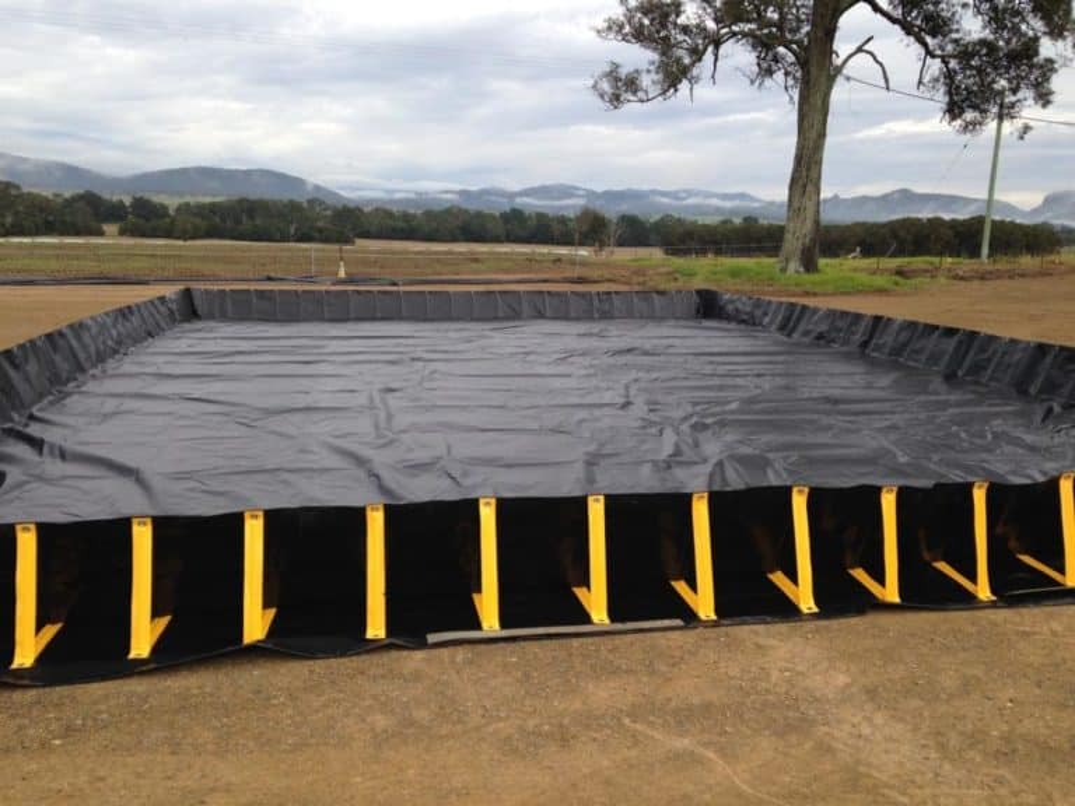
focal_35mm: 33
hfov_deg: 55.4
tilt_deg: -12.3
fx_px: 1025
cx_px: 538
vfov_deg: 42.9
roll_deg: -1.6
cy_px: 403
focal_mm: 4.12
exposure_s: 1/452
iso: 50
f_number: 2.4
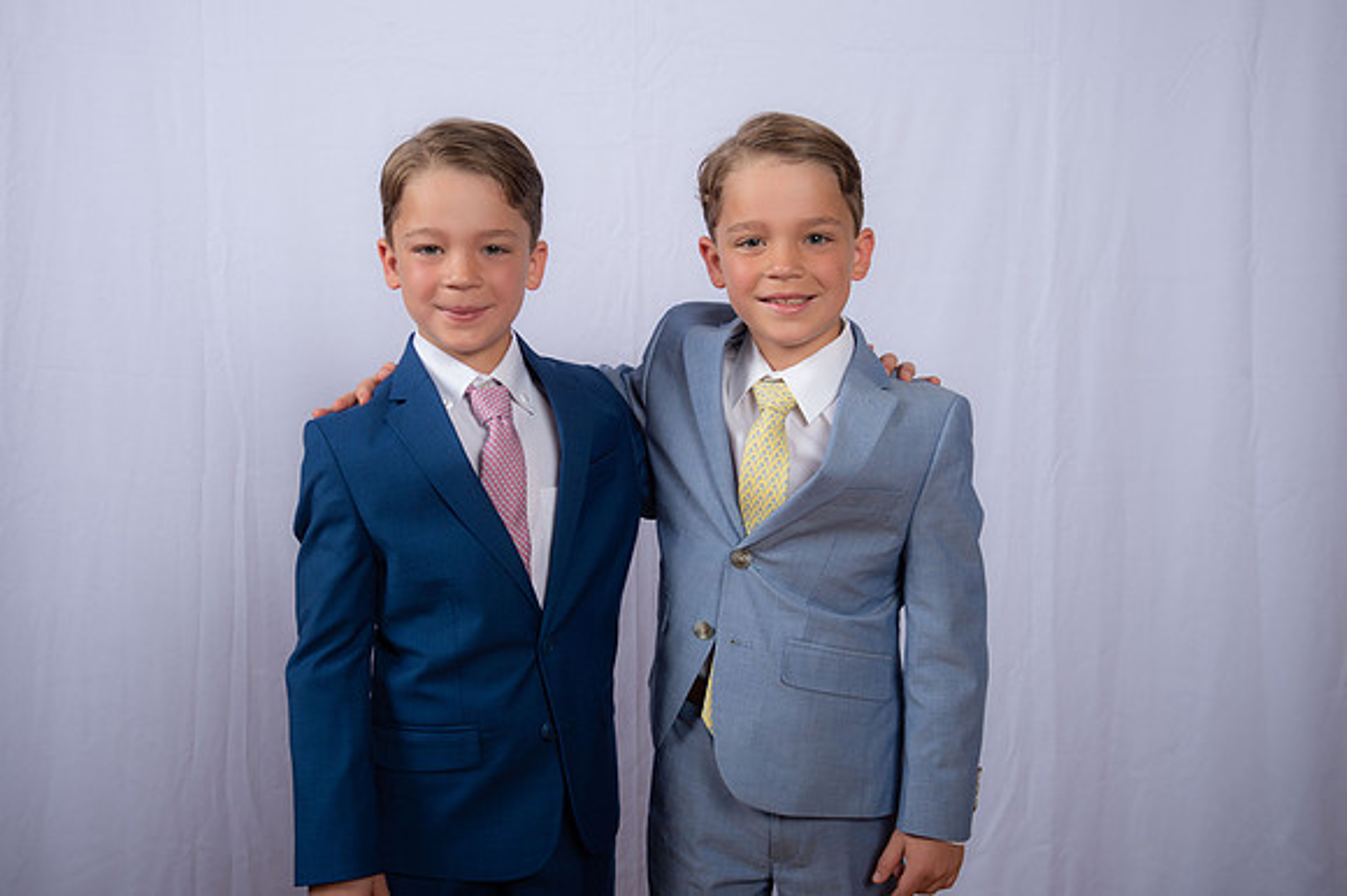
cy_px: 448
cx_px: 674
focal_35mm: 48
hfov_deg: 41.1
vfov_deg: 28.0
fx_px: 1795
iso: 250
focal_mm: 48
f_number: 8
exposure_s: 1/160
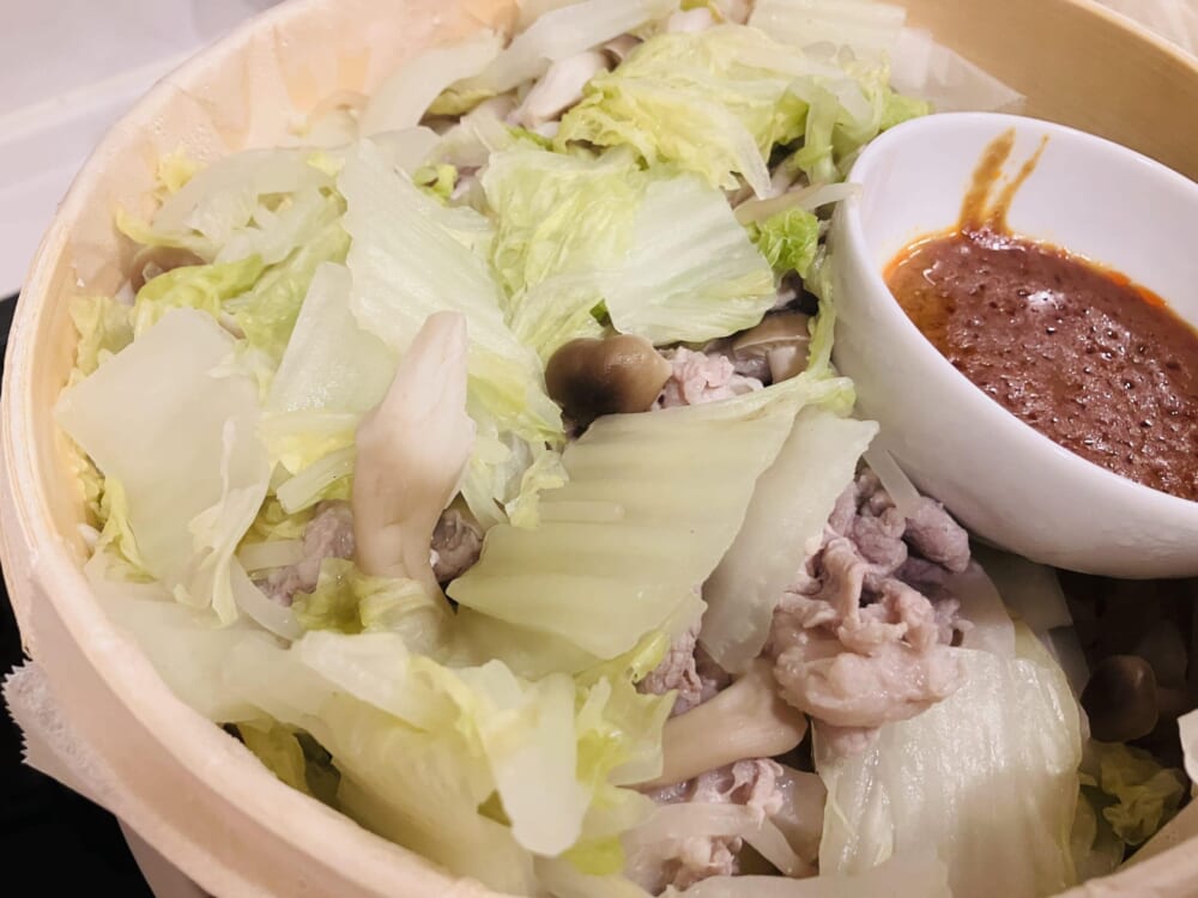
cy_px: 449
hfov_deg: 63.4
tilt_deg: -51.3
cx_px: 599
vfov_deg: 49.7
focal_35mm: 28
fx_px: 969
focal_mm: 3.99
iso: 200
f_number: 1.8
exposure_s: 1/50
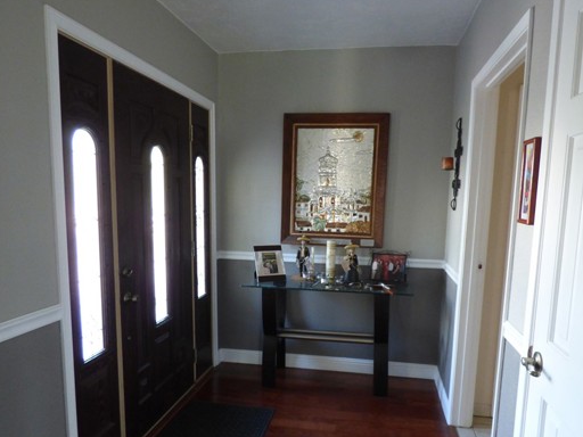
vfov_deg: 54.4
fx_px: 421
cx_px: 301
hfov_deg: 69.4
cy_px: 265
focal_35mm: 25
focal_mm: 3.58
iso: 400
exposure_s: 1/13
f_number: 2.8
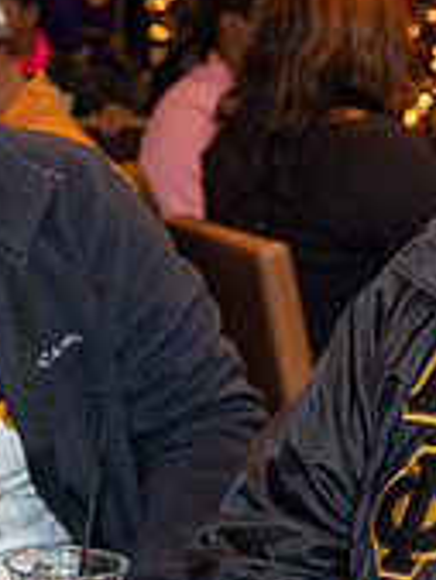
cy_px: 335
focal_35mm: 142
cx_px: -48
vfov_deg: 13.9
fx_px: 2382
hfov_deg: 10.3
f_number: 3.5
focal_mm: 29
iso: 1600
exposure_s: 1/100
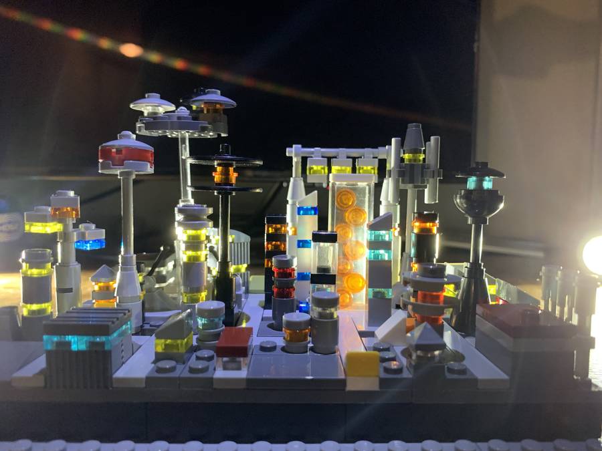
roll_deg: -1.1
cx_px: 301
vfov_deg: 53.1
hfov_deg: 67.3
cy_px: 226
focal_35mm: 26
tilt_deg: -5.4
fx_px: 452
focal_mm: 4.25
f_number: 1.8
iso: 320
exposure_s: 1/24
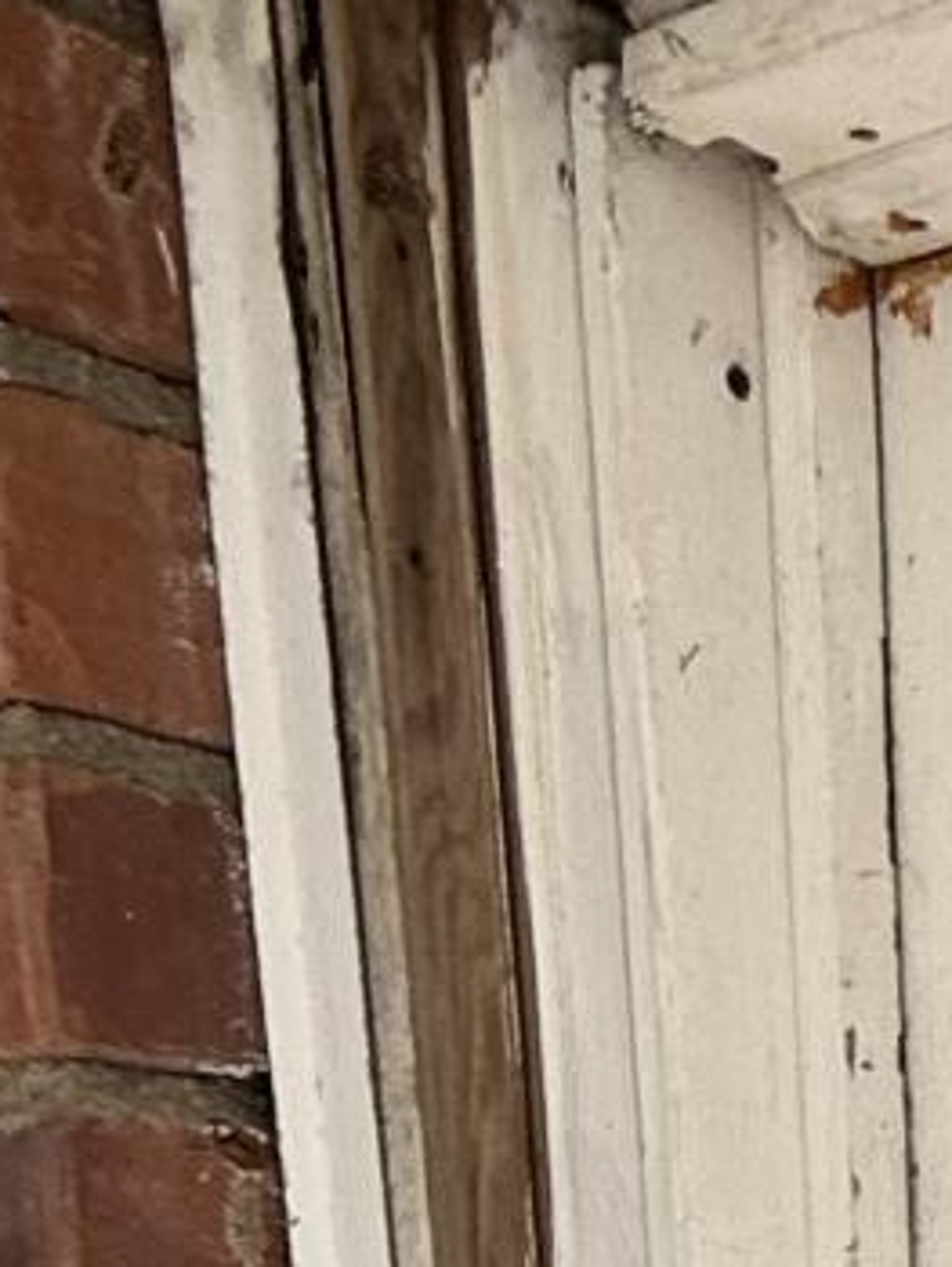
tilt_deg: -18.3
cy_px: 2635
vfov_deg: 16.9
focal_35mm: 80
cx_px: 1683
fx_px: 2930
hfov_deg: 15.9
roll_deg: -2.3
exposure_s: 1/461
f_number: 2.2
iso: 50
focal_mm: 2.22
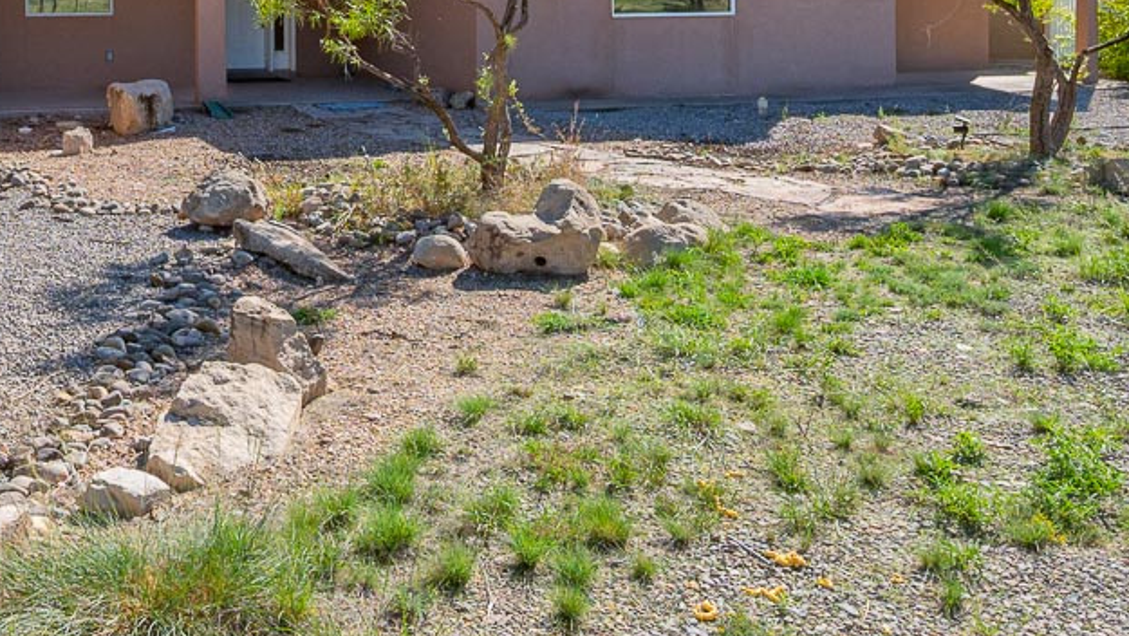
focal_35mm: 44
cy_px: -34
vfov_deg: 25.5
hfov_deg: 43.8
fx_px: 1318
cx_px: 195
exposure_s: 1/800
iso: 250
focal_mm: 14
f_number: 8
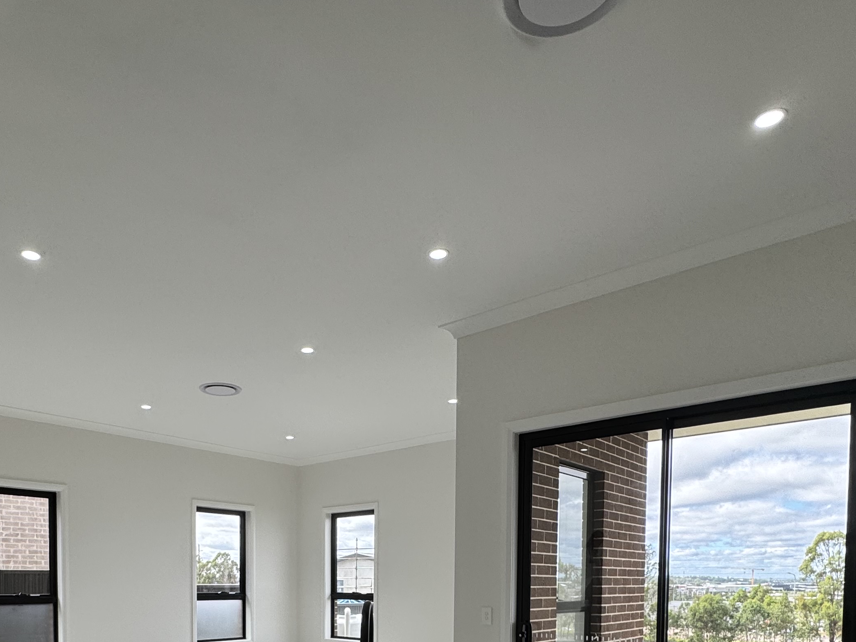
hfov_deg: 64.4
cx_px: 323
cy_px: 611
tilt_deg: -2.7
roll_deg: -0.1
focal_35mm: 27
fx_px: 668
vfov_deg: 45.1
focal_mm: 2.22
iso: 40
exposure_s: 1/375
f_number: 2.2
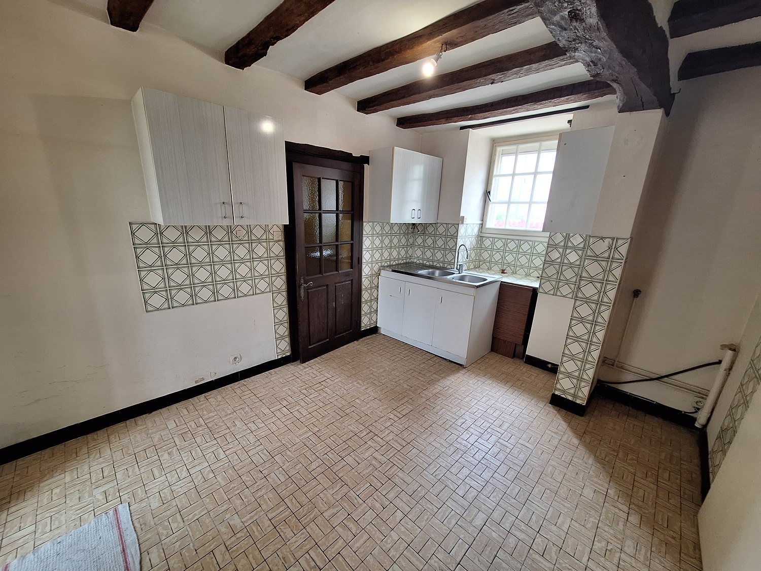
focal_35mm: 13
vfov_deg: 89.9
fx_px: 286
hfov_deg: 106.2
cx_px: 380
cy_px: 286
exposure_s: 1/50
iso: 100
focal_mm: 1.74
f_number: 2.2
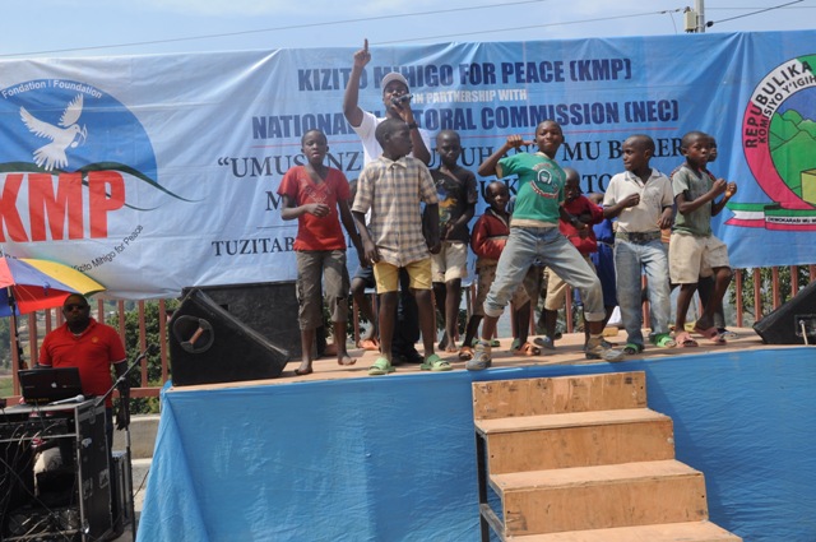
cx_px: 408
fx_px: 815
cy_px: 271
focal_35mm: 36
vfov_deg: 36.8
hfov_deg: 53.2
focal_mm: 24
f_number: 13
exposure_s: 1/125
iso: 200
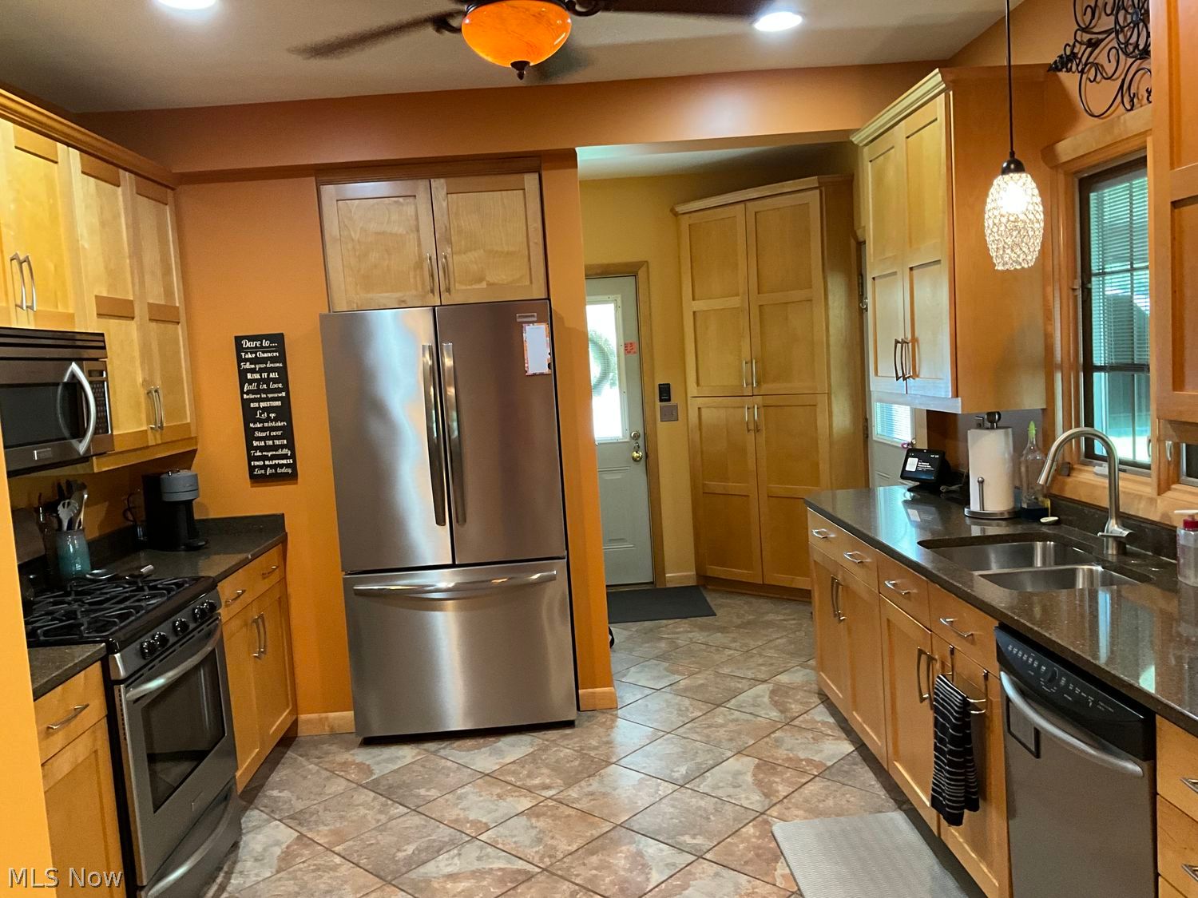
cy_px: 449
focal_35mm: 29
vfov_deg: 48.2
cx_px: 599
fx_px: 1004
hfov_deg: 61.7
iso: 250
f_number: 1.8
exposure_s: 1/40
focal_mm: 3
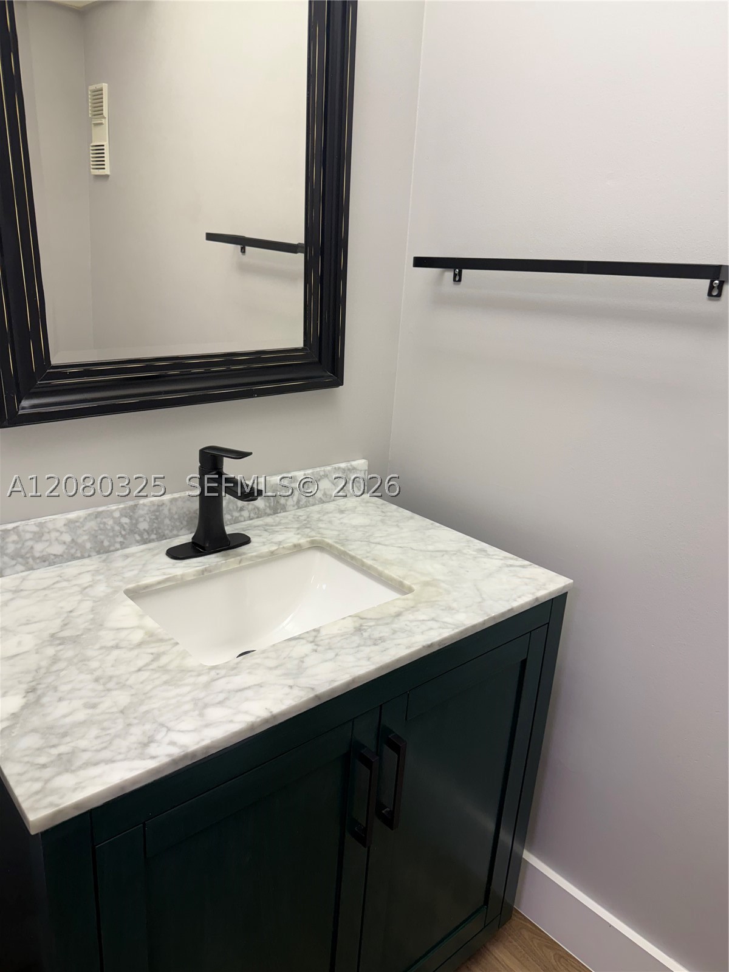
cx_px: 364
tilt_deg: -16.6
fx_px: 674
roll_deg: -3.9
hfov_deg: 56.8
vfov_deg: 71.6
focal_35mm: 24
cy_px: 486
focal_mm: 6.76
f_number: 1.78
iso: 100
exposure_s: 1/120
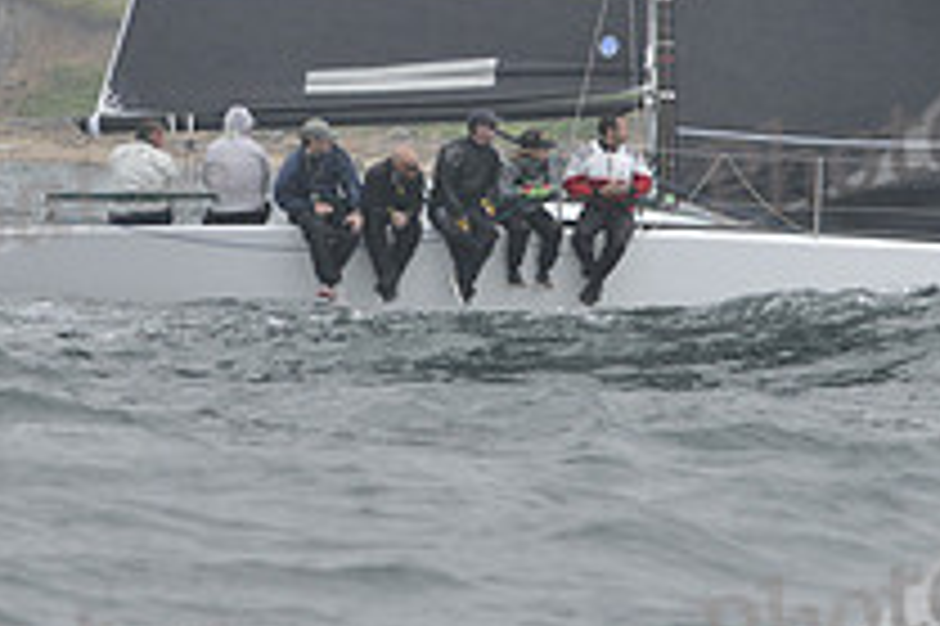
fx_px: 14480
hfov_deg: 3.7
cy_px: -56
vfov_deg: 2.5
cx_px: 468
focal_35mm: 555
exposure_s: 1/800
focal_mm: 200
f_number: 6.3
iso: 400
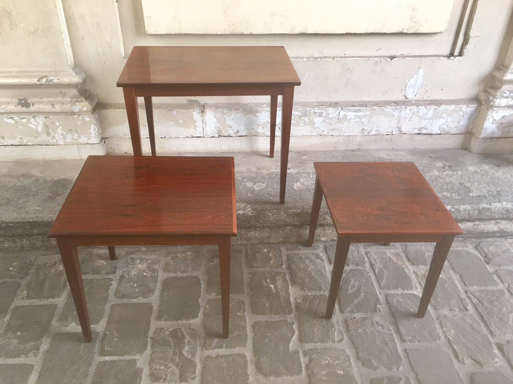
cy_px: 192
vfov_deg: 48.2
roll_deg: -0.8
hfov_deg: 61.7
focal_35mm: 29
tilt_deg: -33.0
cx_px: 256
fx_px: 430
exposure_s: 1/33
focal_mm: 4.15
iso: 50
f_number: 2.2
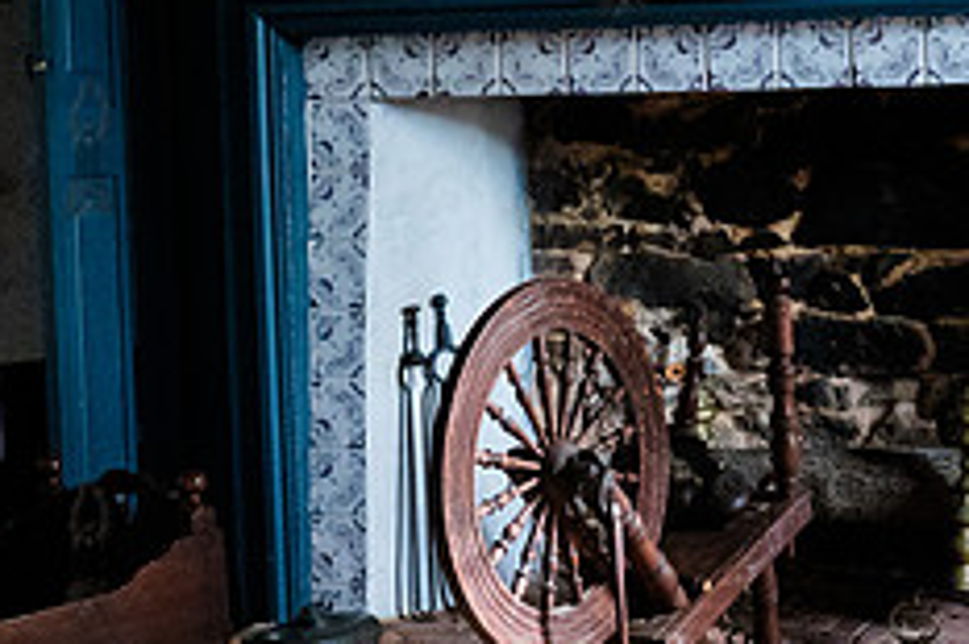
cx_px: 620
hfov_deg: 23.3
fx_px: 2340
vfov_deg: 15.7
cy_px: 345
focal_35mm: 87
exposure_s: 1/125
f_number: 4
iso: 12800
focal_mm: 35
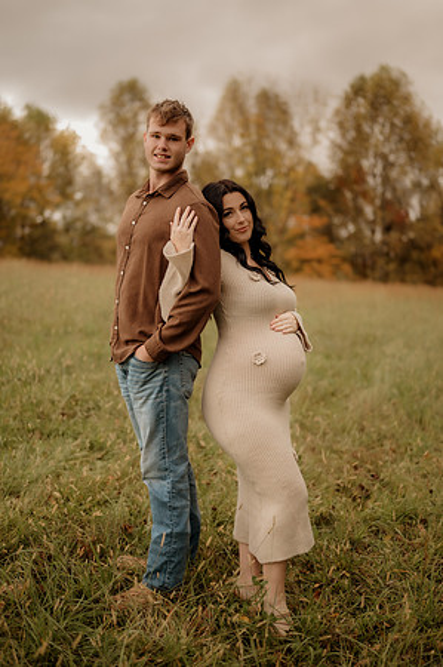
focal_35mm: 50
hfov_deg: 26.9
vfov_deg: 39.6
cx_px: 222
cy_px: 334
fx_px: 925
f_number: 1.8
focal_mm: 50
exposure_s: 1/320
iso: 200
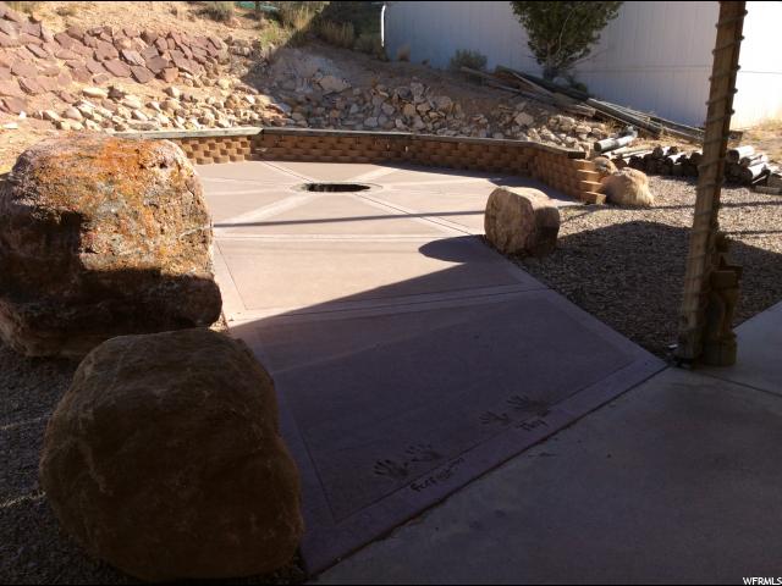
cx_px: 391
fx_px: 723
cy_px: 293
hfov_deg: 56.8
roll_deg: +0.9
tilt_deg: -16.9
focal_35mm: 32
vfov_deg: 44.2
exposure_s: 1/841
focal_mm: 3.3
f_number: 2.4
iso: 32
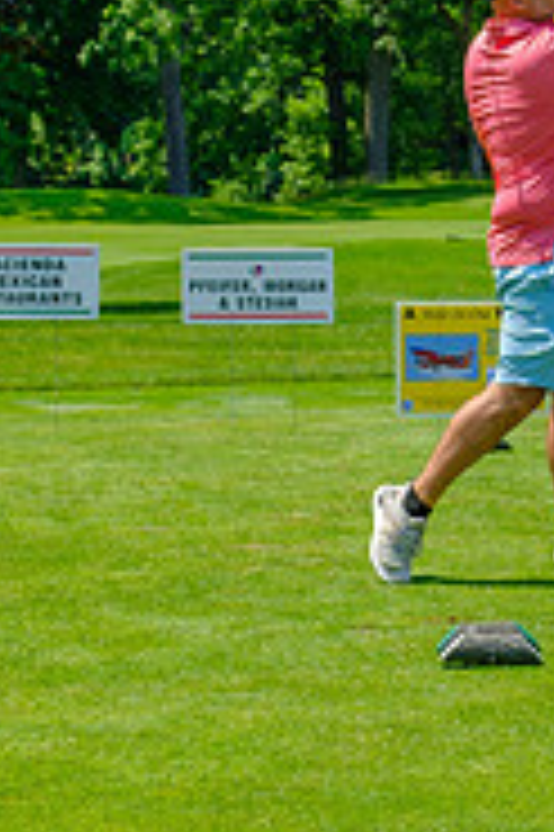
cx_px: 563
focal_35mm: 124
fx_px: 2867
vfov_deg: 16.5
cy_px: 261
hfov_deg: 10.9
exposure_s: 1/500
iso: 200
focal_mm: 34.3
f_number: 5
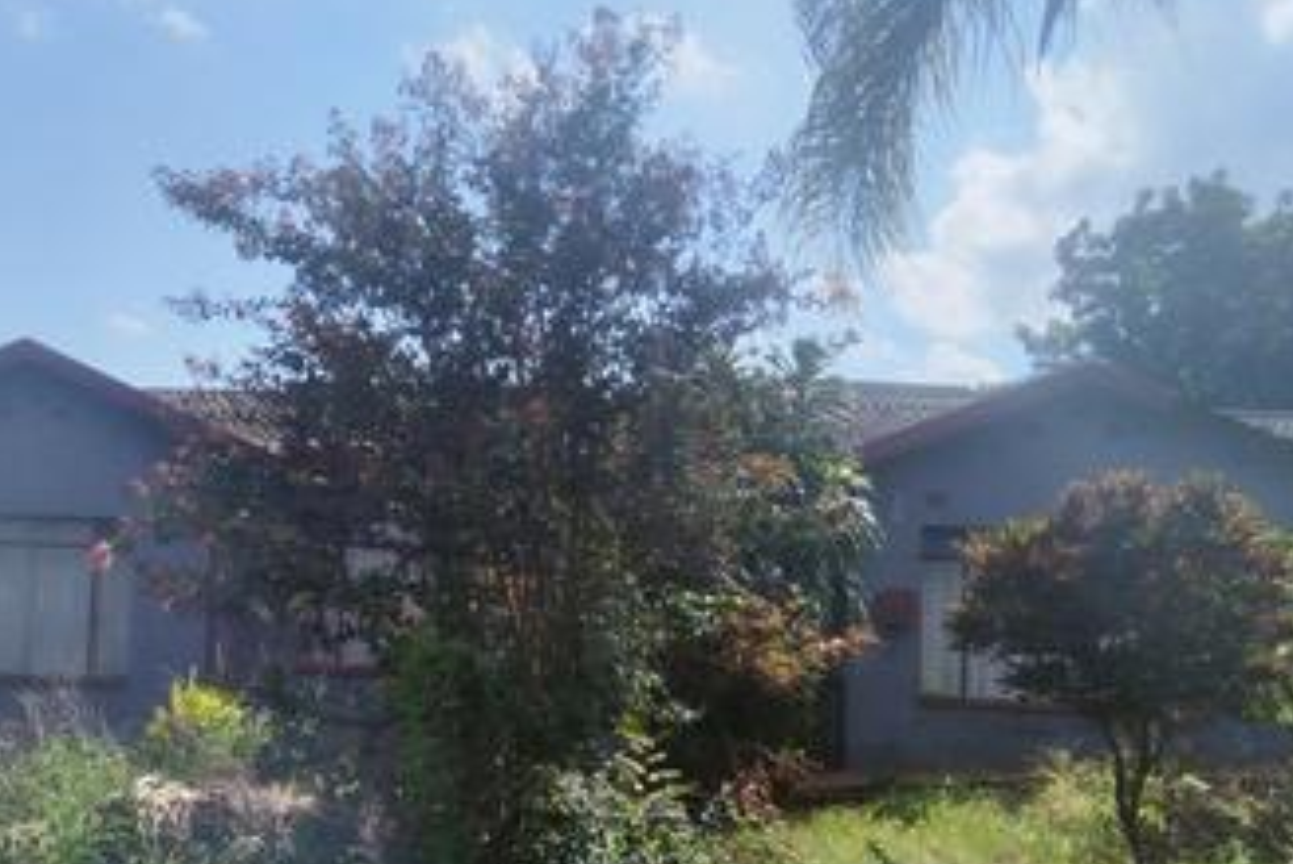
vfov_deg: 39.6
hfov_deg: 56.8
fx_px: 1186
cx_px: 516
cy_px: 572
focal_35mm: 33
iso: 100
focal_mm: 4.95
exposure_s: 1/1874
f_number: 1.9
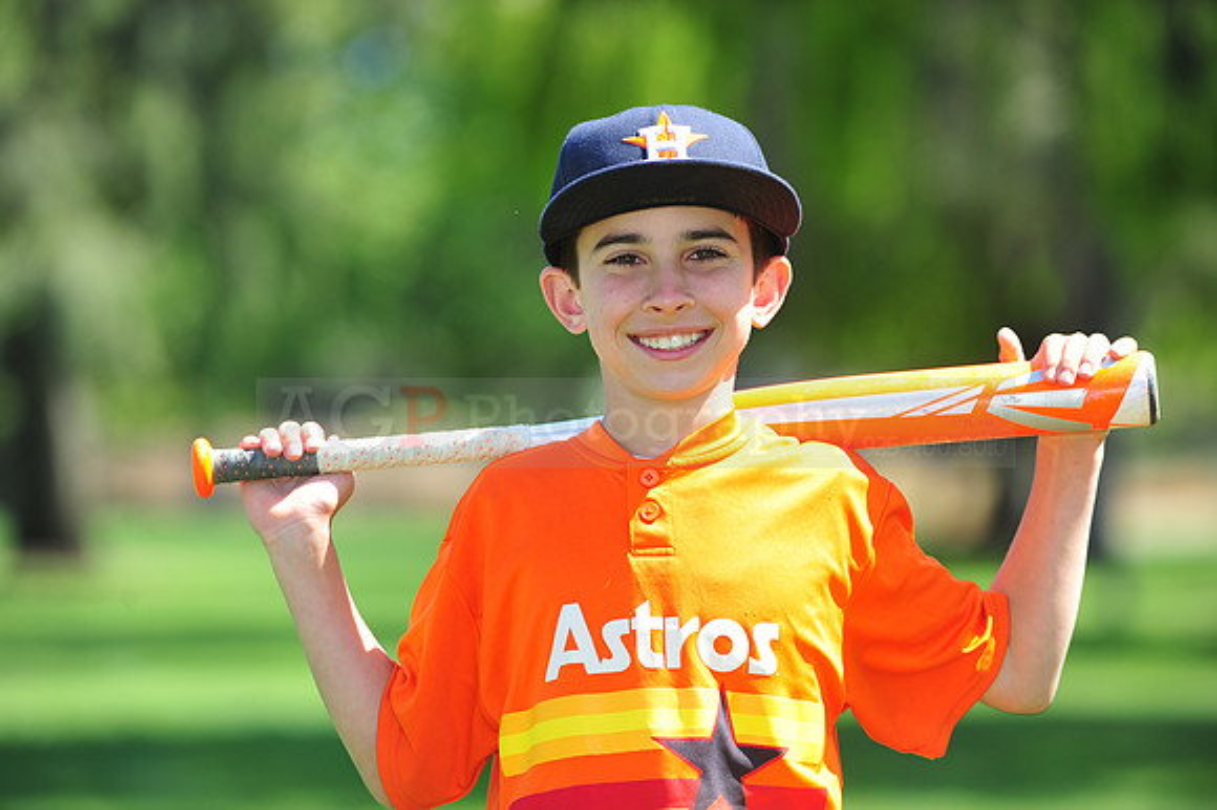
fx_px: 6757
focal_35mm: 200
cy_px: 405
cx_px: 608
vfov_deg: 6.9
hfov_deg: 10.3
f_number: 4.5
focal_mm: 200
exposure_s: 1/500
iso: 200
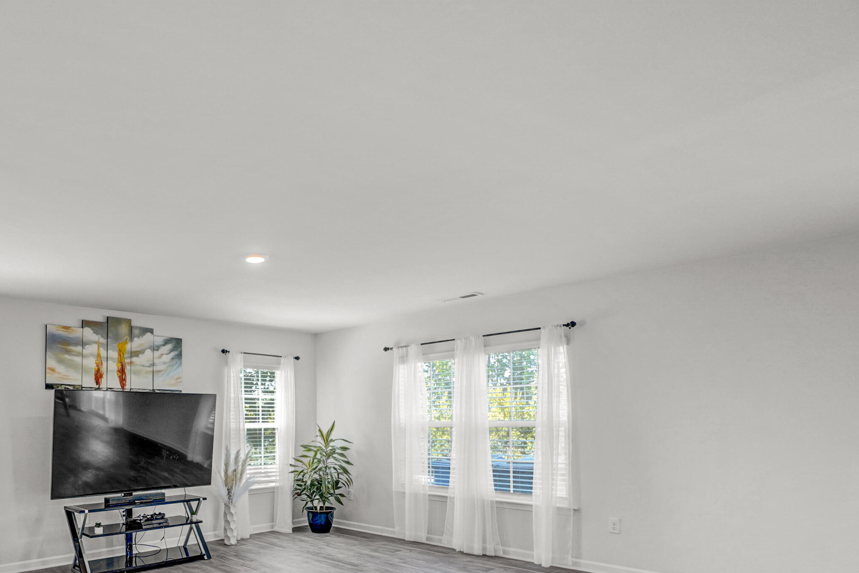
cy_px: 417
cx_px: 268
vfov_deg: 55.0
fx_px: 525
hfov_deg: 75.4
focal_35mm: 22
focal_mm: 10
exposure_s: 1/13
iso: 400
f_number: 8
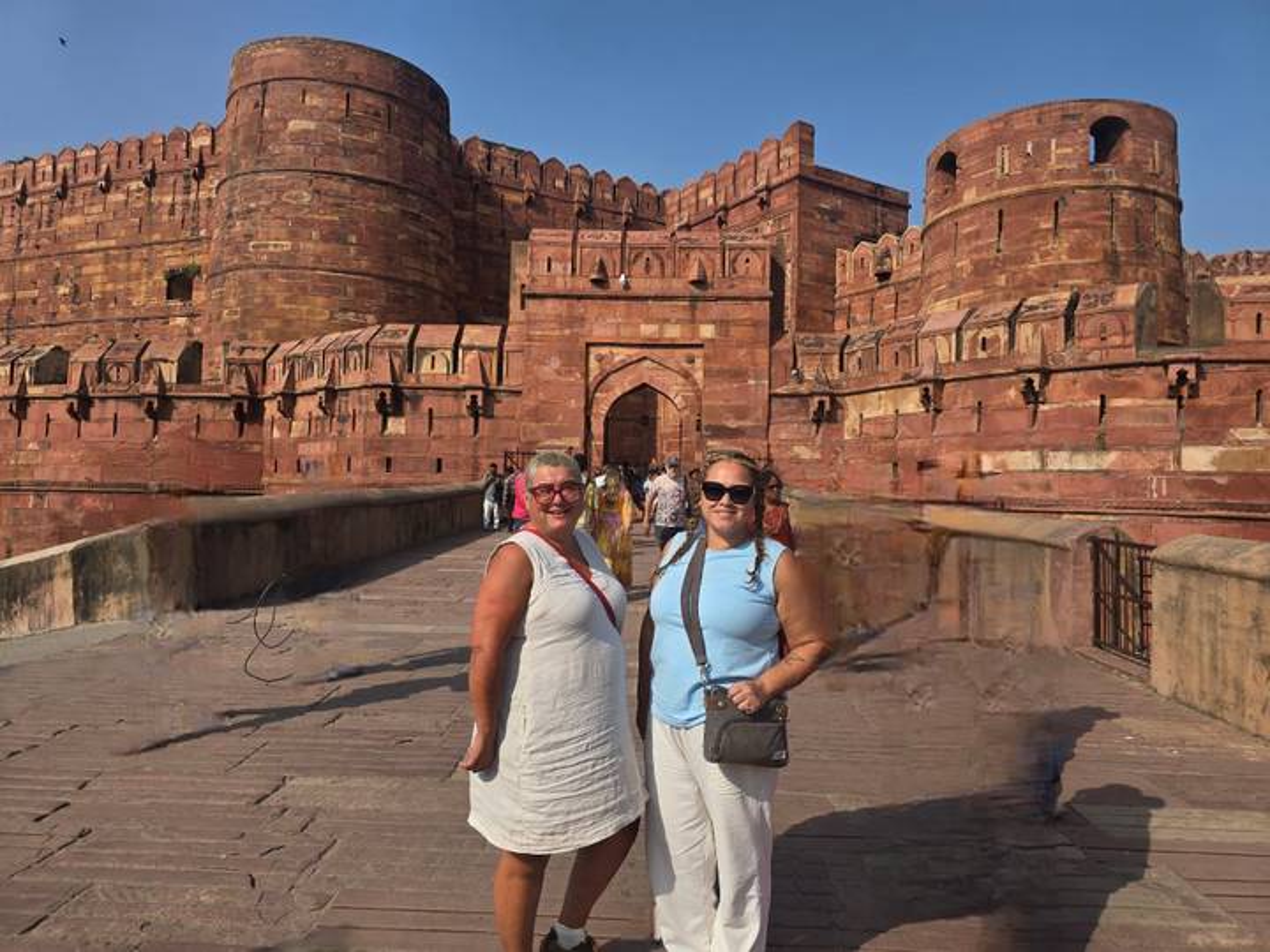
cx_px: 635
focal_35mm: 23
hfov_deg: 73.9
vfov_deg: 58.9
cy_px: 476
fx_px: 844
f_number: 1.7
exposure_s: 1/1111
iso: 12
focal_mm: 6.3
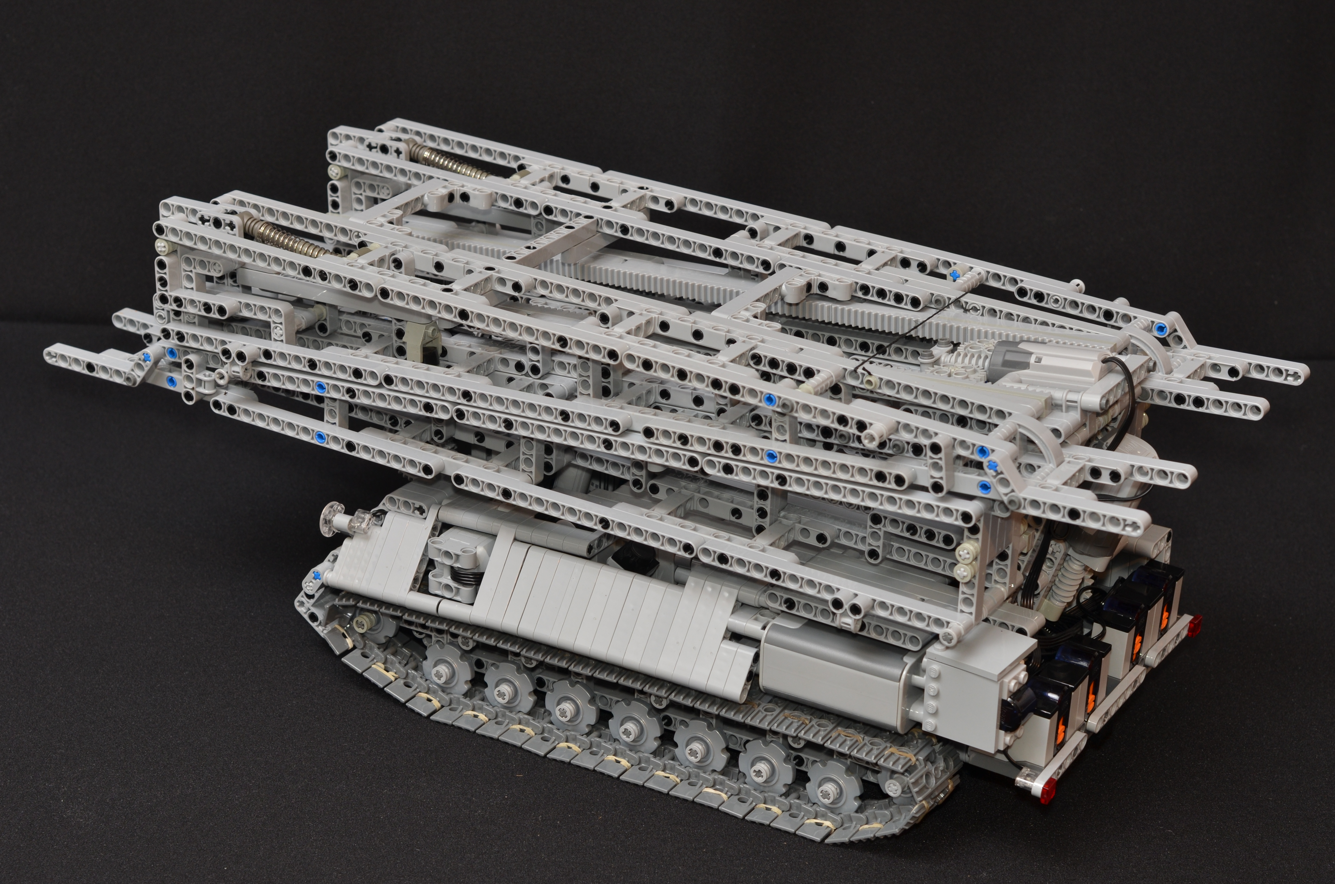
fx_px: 2775
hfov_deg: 27.0
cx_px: 668
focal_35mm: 75
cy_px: 442
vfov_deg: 18.1
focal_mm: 50
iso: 200
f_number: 8
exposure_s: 1/60
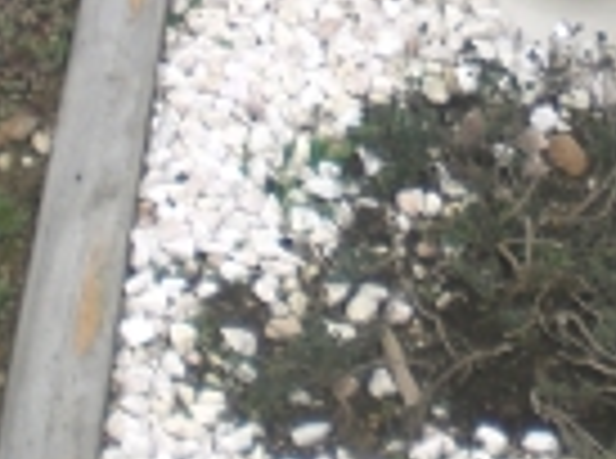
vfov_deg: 8.2
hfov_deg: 11.1
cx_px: 445
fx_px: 3159
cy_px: -194
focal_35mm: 178
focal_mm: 6.3
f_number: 3.1
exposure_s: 1/80
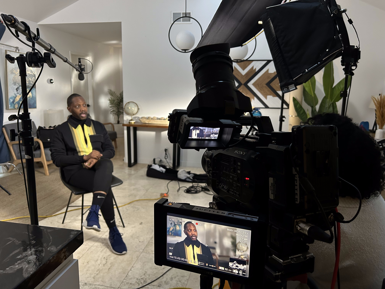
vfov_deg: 53.1
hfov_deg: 67.3
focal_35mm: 26
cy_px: 144
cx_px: 192
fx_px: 289
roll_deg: -0.3
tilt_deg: -11.7
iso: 320
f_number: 1.5
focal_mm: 5.7
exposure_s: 1/60
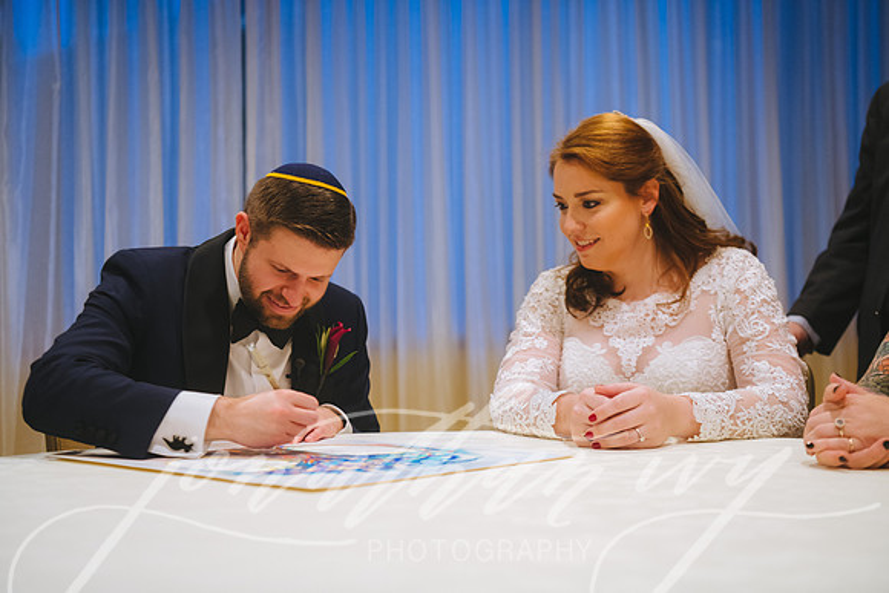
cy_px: 296
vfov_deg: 28.1
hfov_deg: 41.1
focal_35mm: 48
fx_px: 1187
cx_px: 444
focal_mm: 48
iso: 1250
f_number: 2.8
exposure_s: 1/125
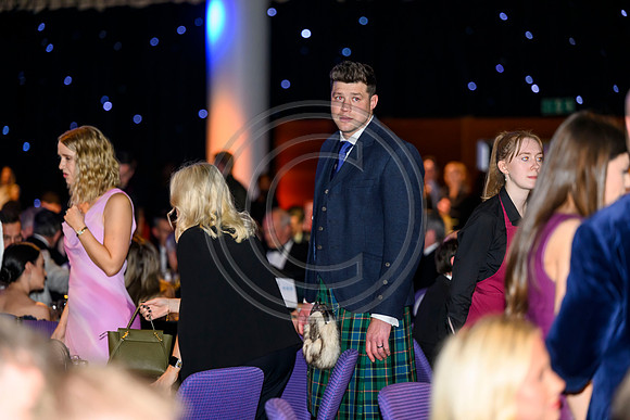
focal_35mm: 140
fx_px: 2450
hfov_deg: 14.7
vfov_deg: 9.8
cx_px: 315
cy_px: 210
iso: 2500
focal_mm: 140
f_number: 3.2
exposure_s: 1/160
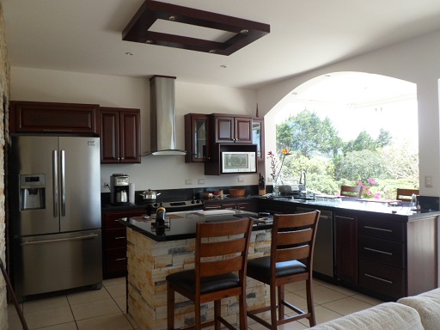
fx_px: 343
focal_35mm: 27
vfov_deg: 51.4
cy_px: 165
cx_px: 220
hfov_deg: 65.3
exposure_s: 1/90
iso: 80
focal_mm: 4.9
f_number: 3.3
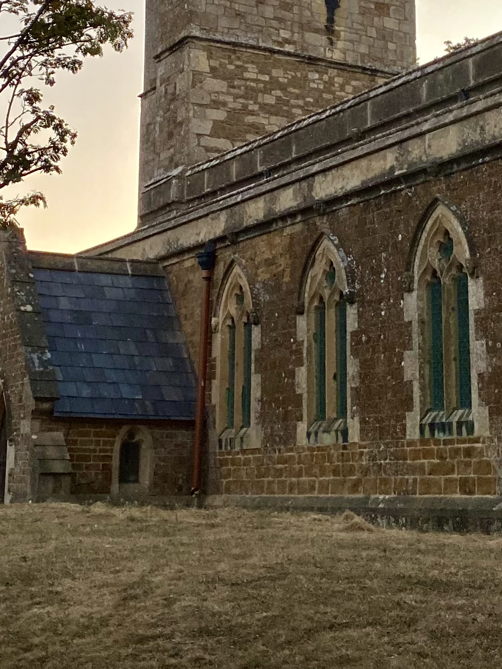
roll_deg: -0.8
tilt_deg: +13.6
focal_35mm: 71
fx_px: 1373
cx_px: 280
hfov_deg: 20.7
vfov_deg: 27.0
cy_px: 168
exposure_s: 1/121
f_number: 1.8
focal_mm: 4.25
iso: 125
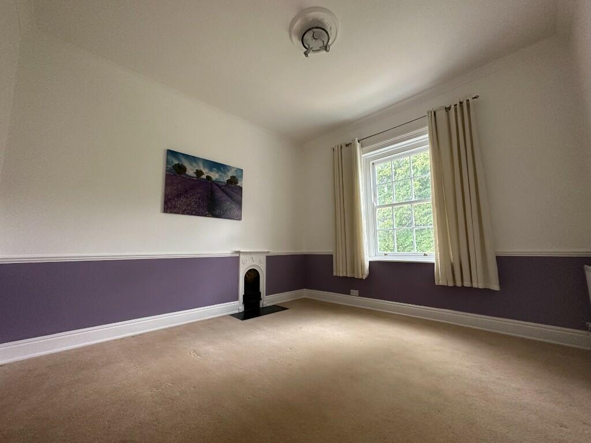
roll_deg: +0.7
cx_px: 296
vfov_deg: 85.7
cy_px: 222
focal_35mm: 14
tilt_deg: +6.5
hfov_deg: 102.1
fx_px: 239
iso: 320
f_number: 2.2
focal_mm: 2.22
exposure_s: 1/75
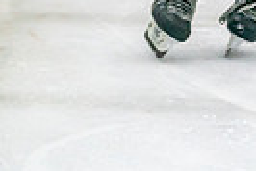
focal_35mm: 529
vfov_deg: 2.6
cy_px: -185
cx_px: 404
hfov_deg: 3.9
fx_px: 3766
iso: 3200
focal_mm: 118
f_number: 2.8
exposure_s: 1/1250
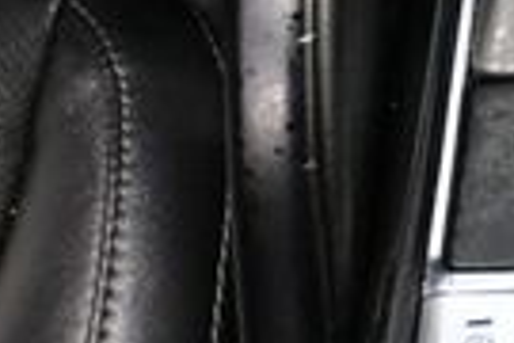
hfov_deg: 11.8
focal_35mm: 161
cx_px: 914
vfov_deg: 8.3
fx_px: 2292
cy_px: -213
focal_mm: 22.5
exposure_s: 1/60
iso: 5600
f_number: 4
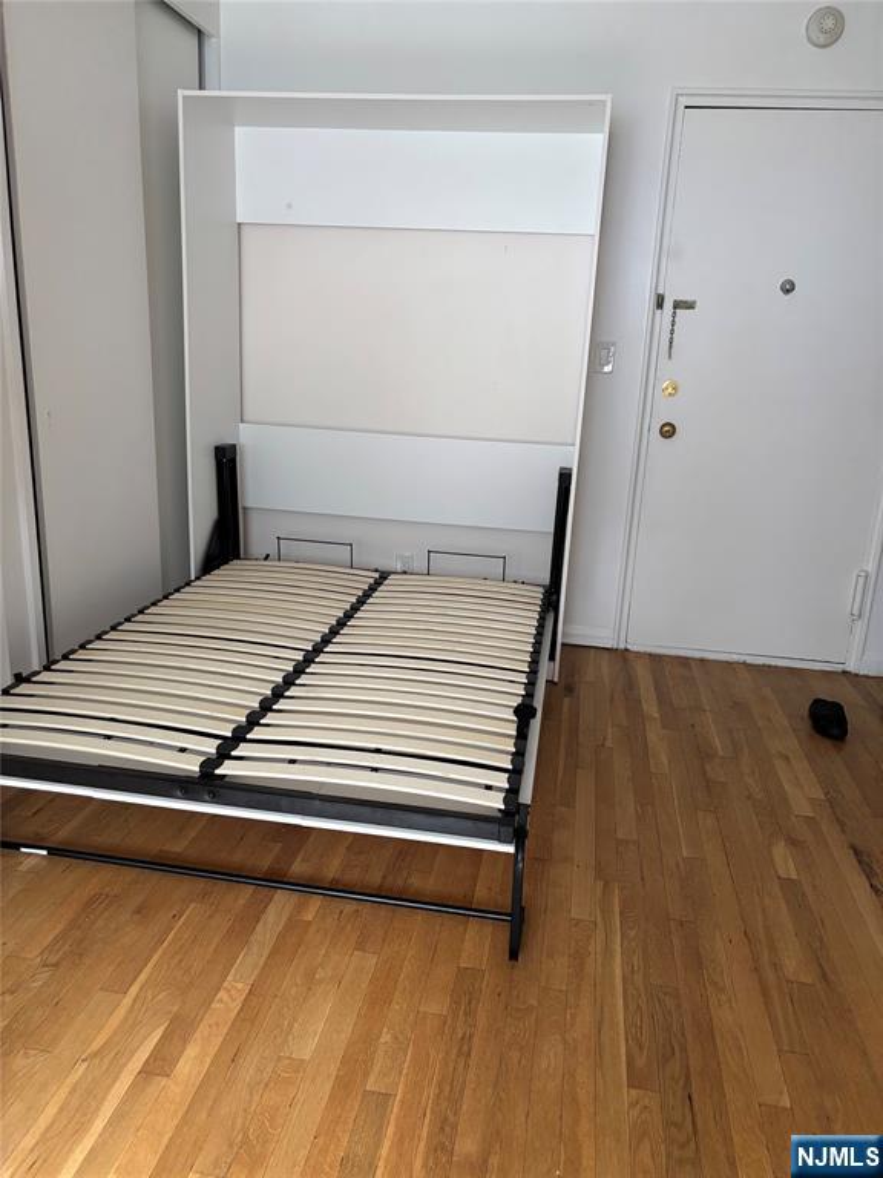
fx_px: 884
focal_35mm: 26
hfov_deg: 53.1
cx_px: 442
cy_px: 589
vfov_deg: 67.3
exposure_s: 1/60
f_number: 1.6
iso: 200
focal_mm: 5.96
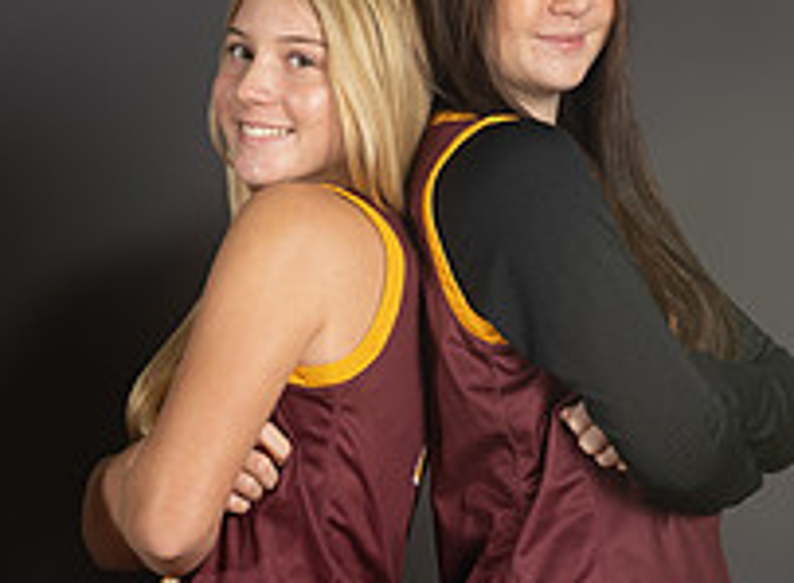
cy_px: 527
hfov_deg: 6.9
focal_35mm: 289
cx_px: 399
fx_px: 6578
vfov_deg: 5.1
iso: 200
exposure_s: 1/200
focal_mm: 70
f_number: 8
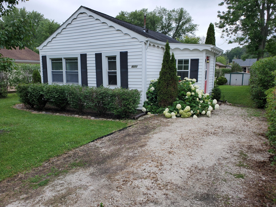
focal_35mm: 26
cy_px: 104
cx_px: 138
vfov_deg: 53.1
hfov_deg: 67.3
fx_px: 207
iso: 50
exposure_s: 1/1008
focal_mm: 4.3
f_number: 2.4
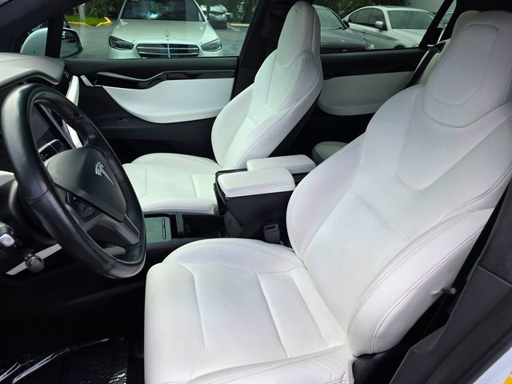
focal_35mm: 23
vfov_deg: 58.9
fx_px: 340
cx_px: 256
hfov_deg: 73.9
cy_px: 192
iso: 25
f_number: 1.7
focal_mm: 6.3
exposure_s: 1/359
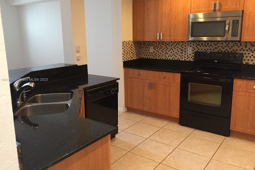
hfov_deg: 60.3
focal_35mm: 31
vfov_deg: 42.3
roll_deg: -0.7
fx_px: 220
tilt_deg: -9.8
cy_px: 80
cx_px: 126
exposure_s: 1/24
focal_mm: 4.15
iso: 250
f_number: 2.2
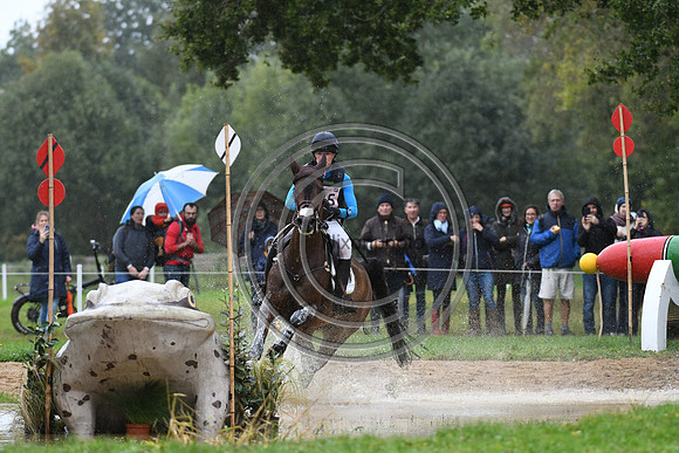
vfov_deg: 4.2
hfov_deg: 6.2
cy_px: 226
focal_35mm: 330
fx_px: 6225
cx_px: 340
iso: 1400
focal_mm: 220
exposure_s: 1/1250
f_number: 4.5
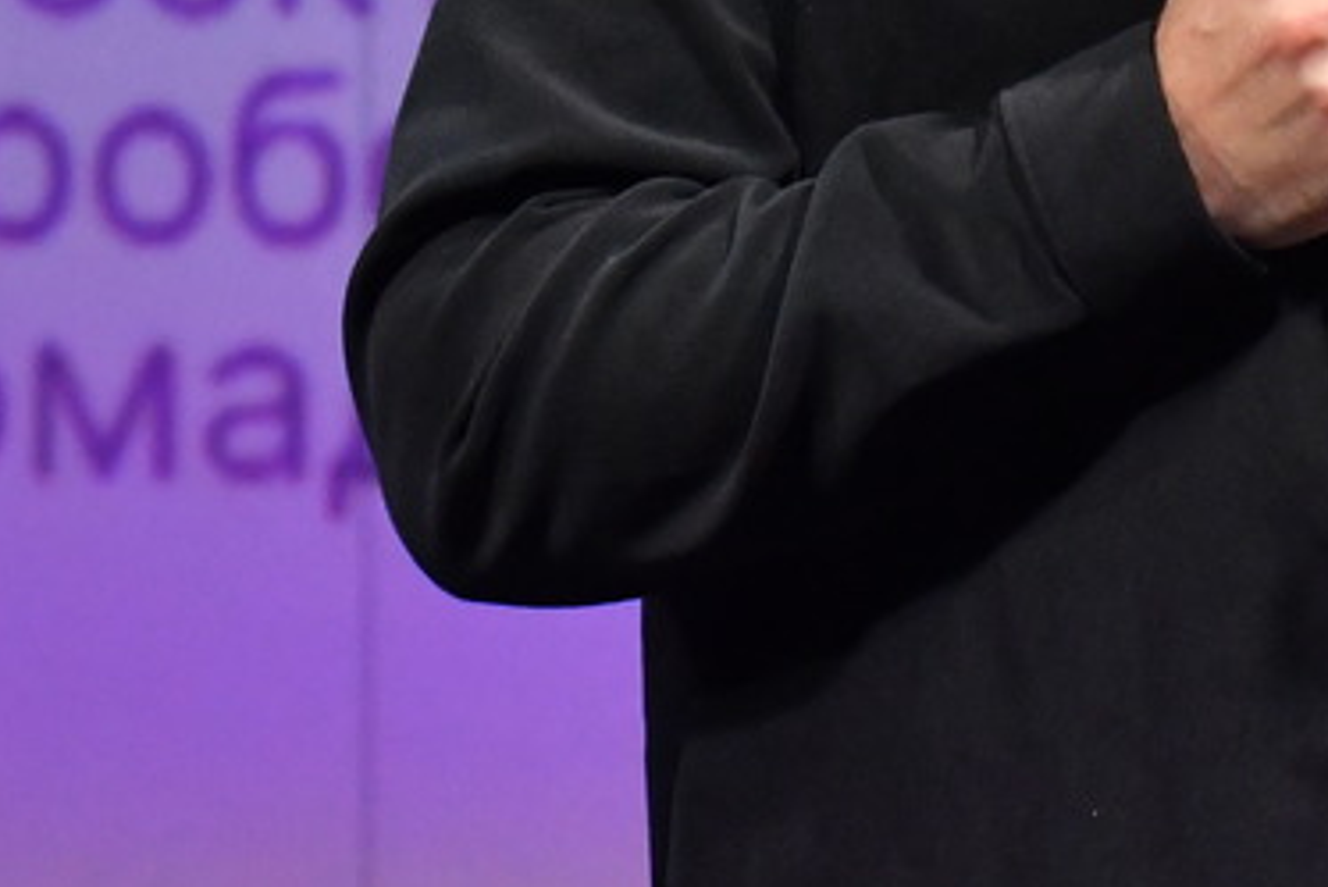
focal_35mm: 616
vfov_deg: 2.2
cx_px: 1495
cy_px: -150
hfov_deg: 3.3
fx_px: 22731
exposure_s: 1/400
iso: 2000
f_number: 4
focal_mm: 110
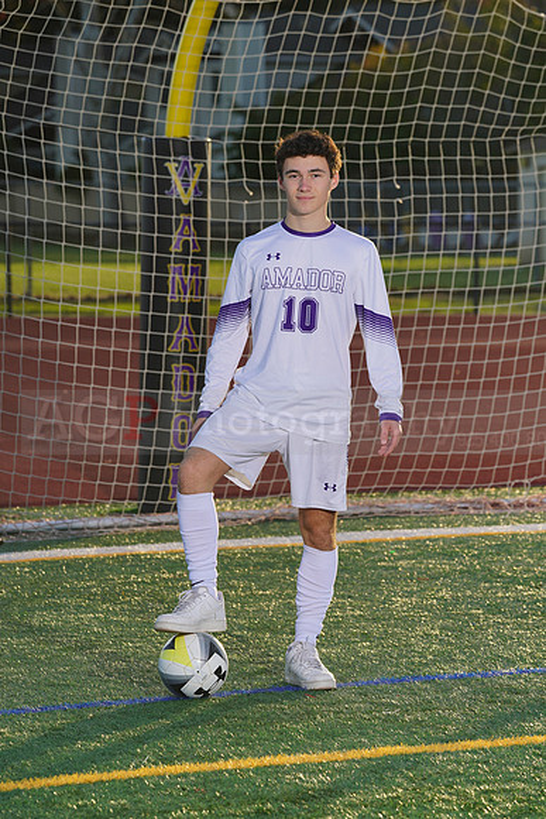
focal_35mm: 185
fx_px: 4206
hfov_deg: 7.4
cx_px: 273
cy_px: 410
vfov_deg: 11.1
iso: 100
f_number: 8
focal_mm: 185
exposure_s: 1/200
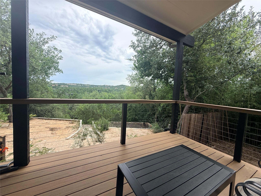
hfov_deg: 102.1
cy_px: 98
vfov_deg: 85.7
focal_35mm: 14
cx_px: 130
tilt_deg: -3.1
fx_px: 106
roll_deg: -3.5
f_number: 2.2
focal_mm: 2.22
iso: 64
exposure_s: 1/1189
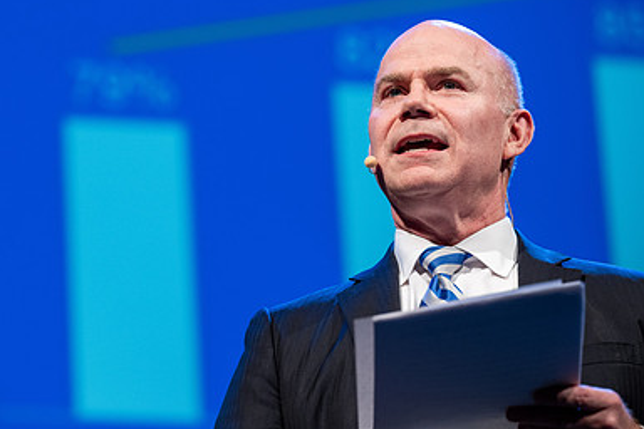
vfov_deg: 5.9
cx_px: 230
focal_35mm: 234
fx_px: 4186
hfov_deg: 8.8
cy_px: 153
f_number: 3.5
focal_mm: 155
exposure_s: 1/250
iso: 1000
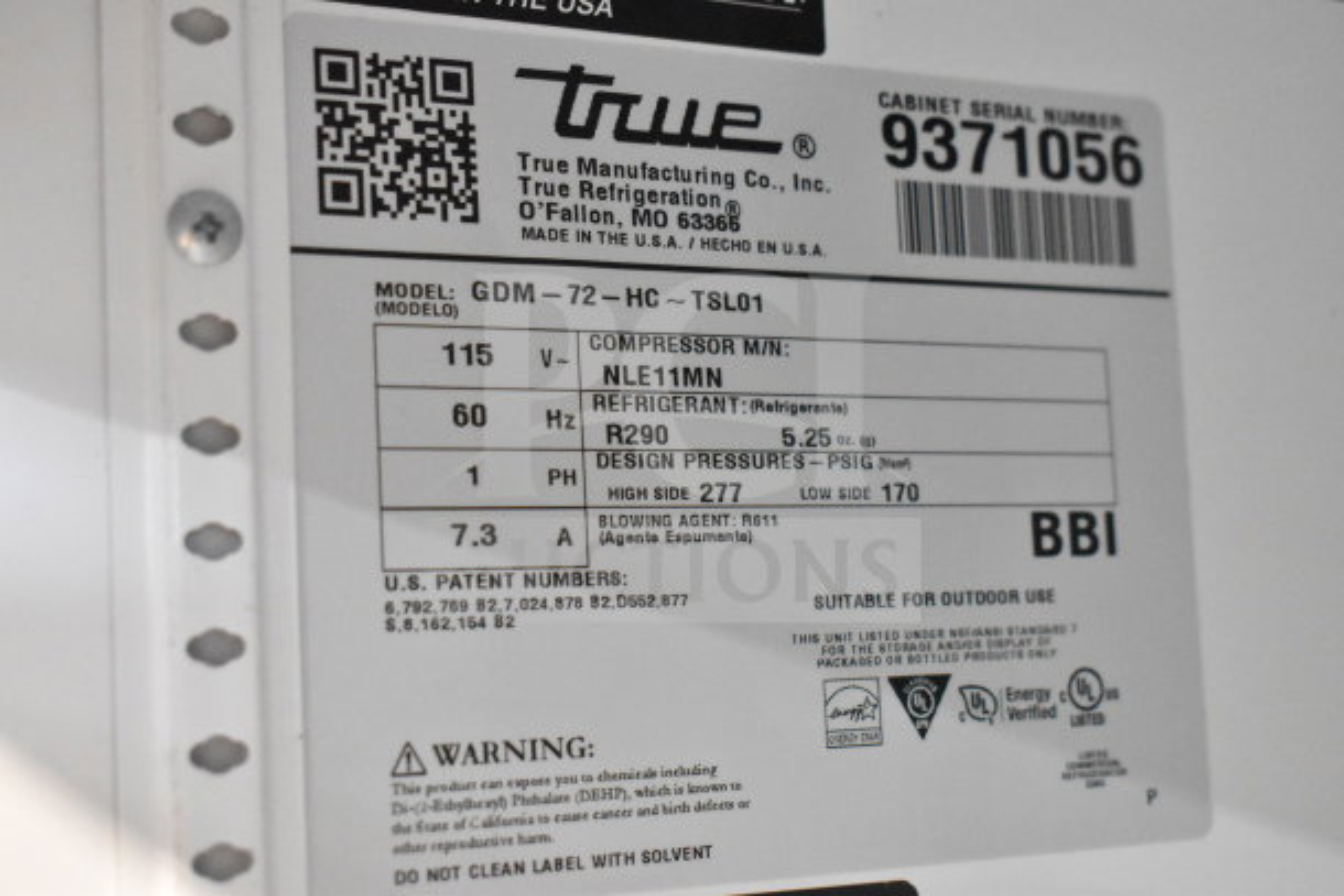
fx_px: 2240
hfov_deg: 33.4
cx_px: 672
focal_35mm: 60
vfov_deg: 22.6
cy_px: 448
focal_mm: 40
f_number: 4.8
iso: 10000
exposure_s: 1/60
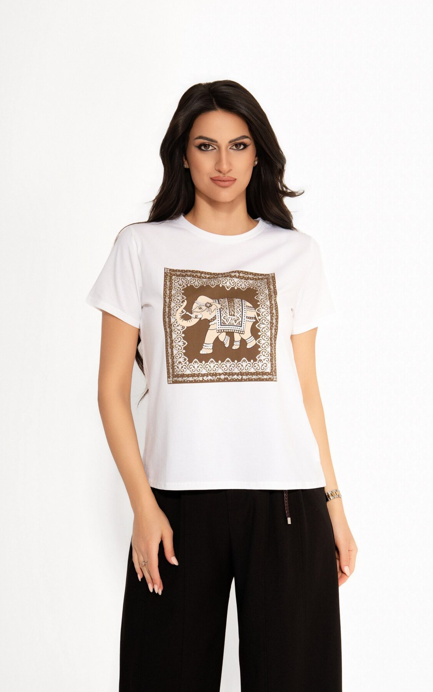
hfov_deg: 14.7
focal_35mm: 89
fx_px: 1680
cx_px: 231
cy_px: 347
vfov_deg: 23.3
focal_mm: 87
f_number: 9
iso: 100
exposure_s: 1/160
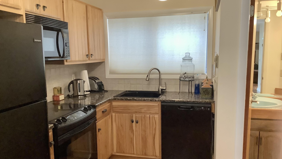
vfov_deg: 34.6
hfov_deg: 58.0
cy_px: 94
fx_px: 254
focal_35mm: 34
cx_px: 141
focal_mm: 3.3
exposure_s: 1/50
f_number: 2.4
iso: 320
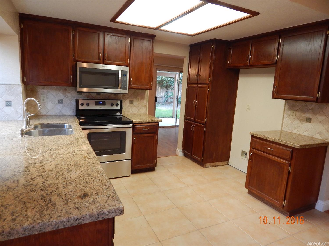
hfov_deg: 76.4
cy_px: 123
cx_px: 164
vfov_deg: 61.1
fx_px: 209
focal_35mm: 22
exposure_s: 1/30
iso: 220
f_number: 3
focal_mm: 4
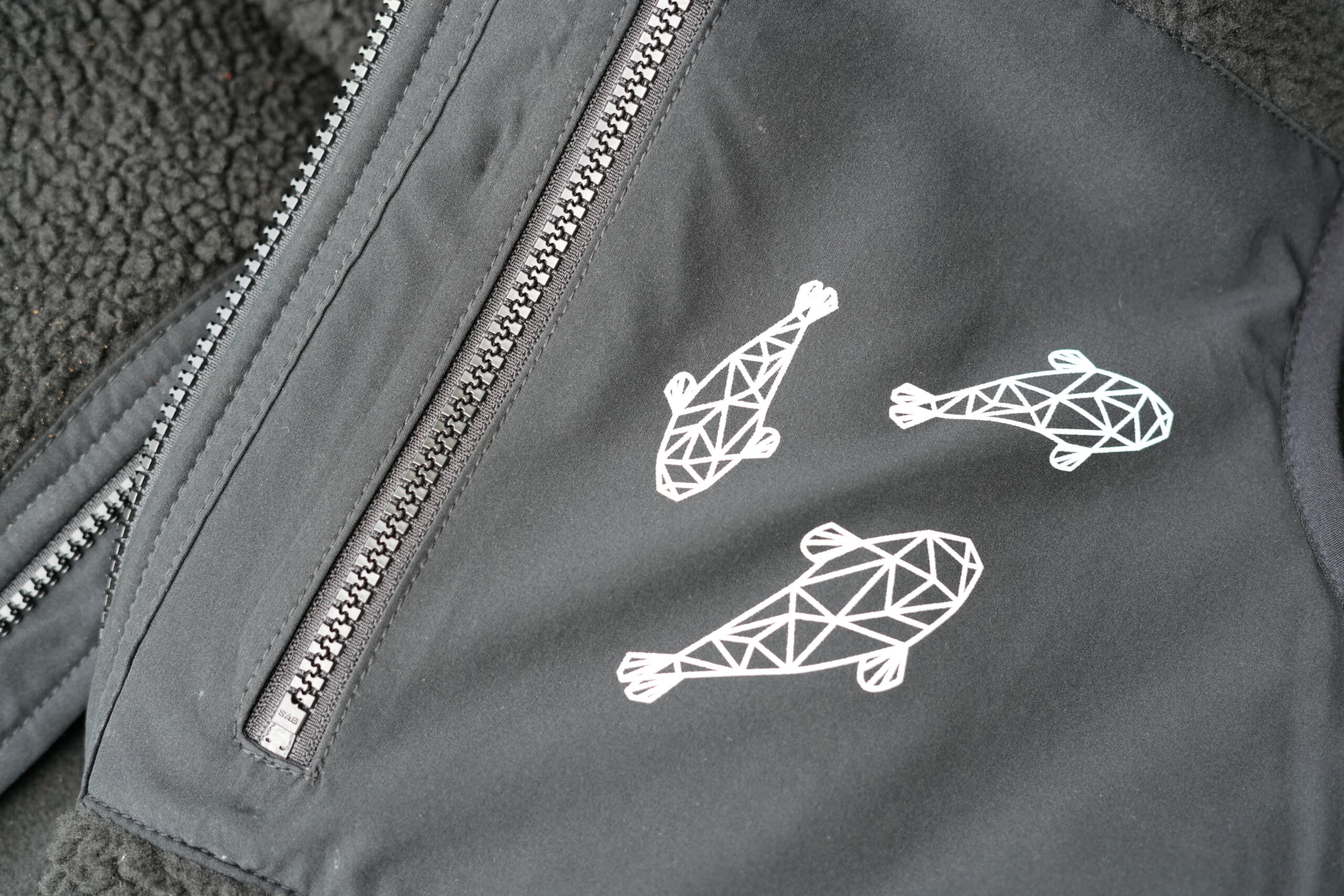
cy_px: 448
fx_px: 1867
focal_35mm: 50
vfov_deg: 27.0
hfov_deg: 39.6
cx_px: 672
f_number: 4
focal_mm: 50
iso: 1000
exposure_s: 1/60
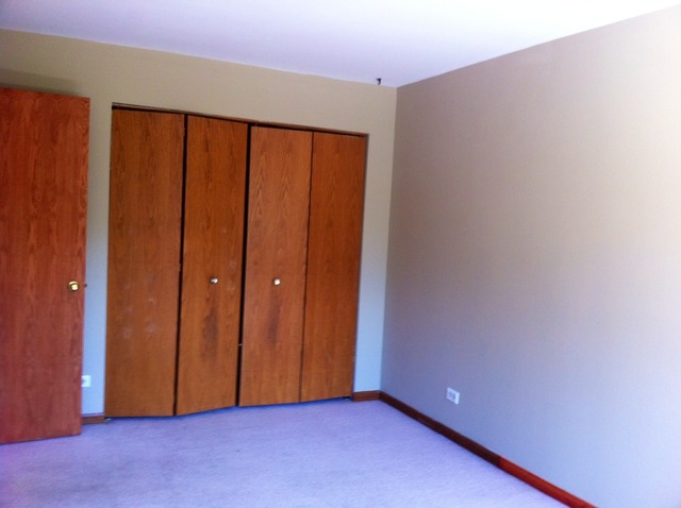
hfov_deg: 52.7
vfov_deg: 40.6
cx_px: 340
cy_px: 254
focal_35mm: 35
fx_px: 688
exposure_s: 1/17
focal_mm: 3.85
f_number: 2.8
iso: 80
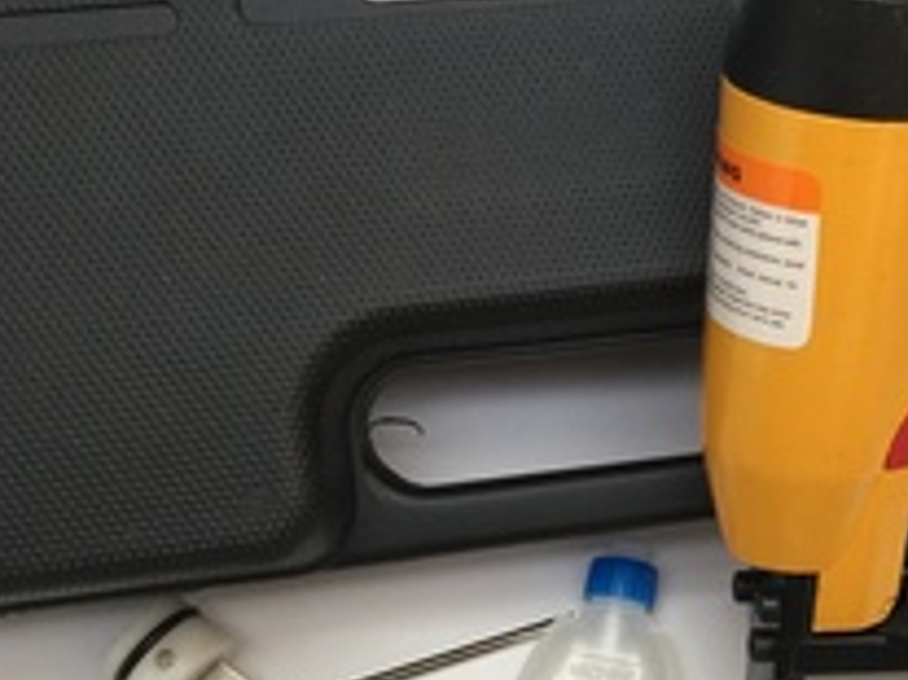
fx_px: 1468
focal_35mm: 56
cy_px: 373
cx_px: 816
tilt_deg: -69.5
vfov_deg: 26.1
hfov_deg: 32.7
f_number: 2.2
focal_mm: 4.15
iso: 160
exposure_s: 1/33
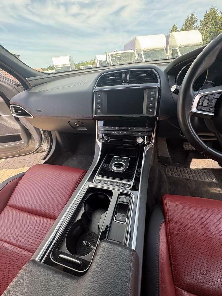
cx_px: 111
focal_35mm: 14
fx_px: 120
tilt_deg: -31.3
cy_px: 148
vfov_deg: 102.1
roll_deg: +6.9
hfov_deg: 85.7
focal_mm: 2.22
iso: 80
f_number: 2.2
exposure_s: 1/112
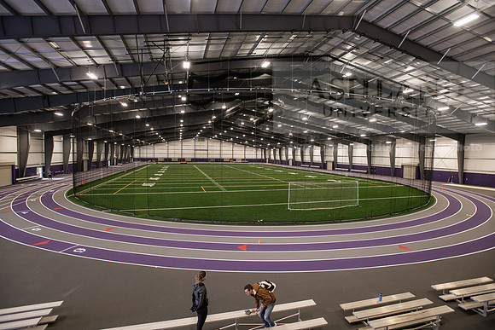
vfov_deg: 70.5
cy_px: 165
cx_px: 248
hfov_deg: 93.3
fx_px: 234
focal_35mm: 17
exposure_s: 1/160
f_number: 4.5
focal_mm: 17
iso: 1600
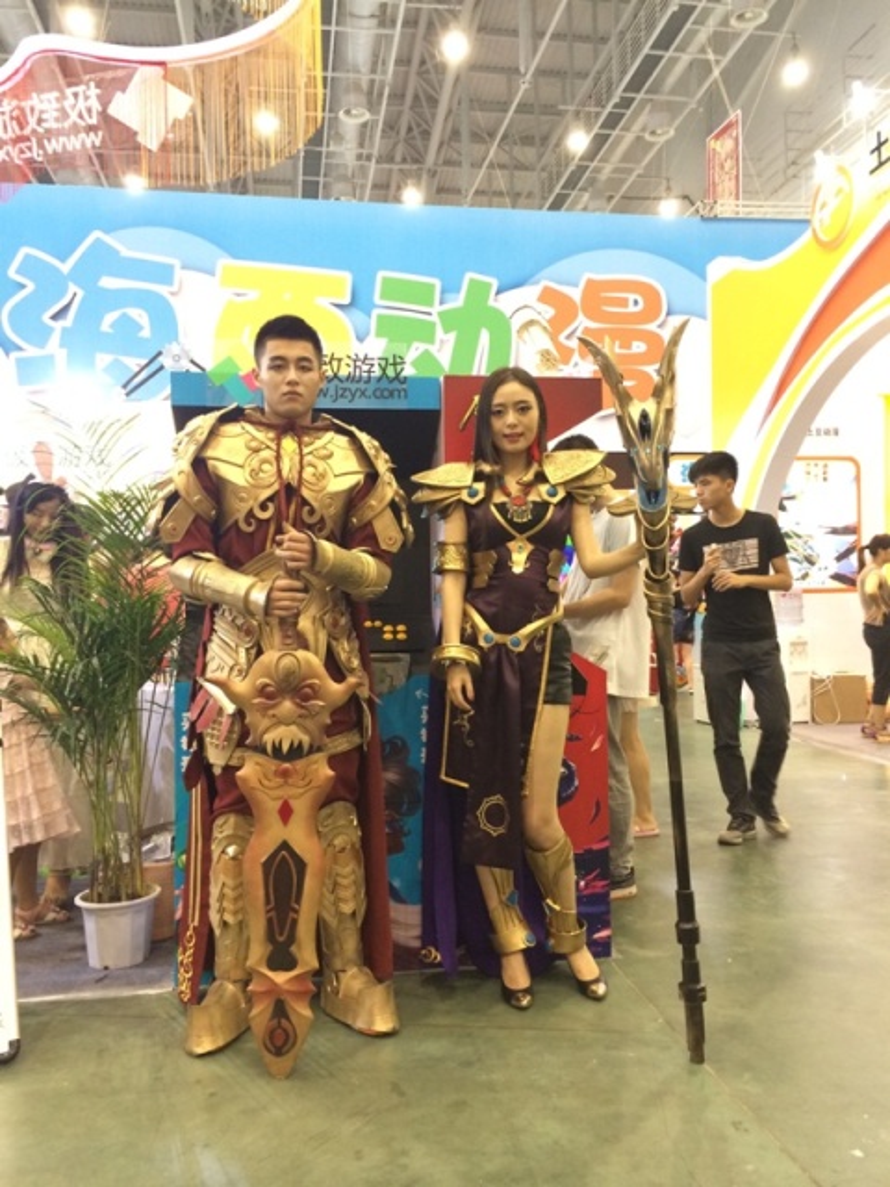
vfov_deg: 60.0
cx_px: 445
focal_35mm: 30
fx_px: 1028
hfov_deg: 46.8
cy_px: 594
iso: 250
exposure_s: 1/33
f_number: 2.2
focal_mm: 4.12
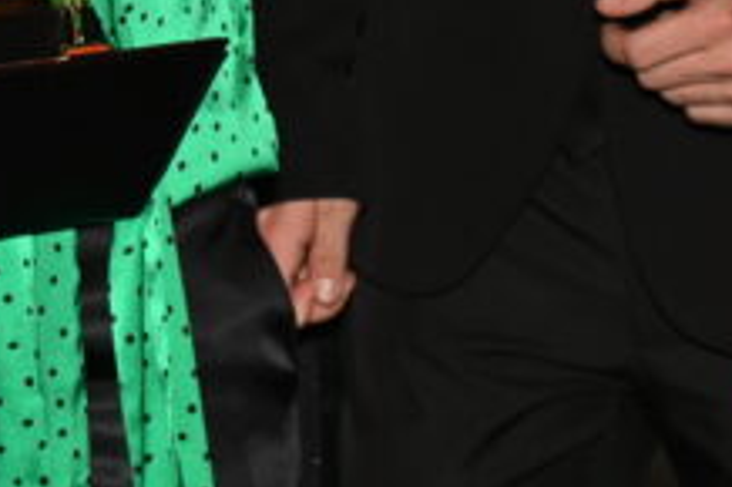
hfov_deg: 7.7
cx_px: -396
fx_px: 5364
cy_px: -285
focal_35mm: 264
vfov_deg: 5.1
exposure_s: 1/200
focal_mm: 48
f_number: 5.6
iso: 400
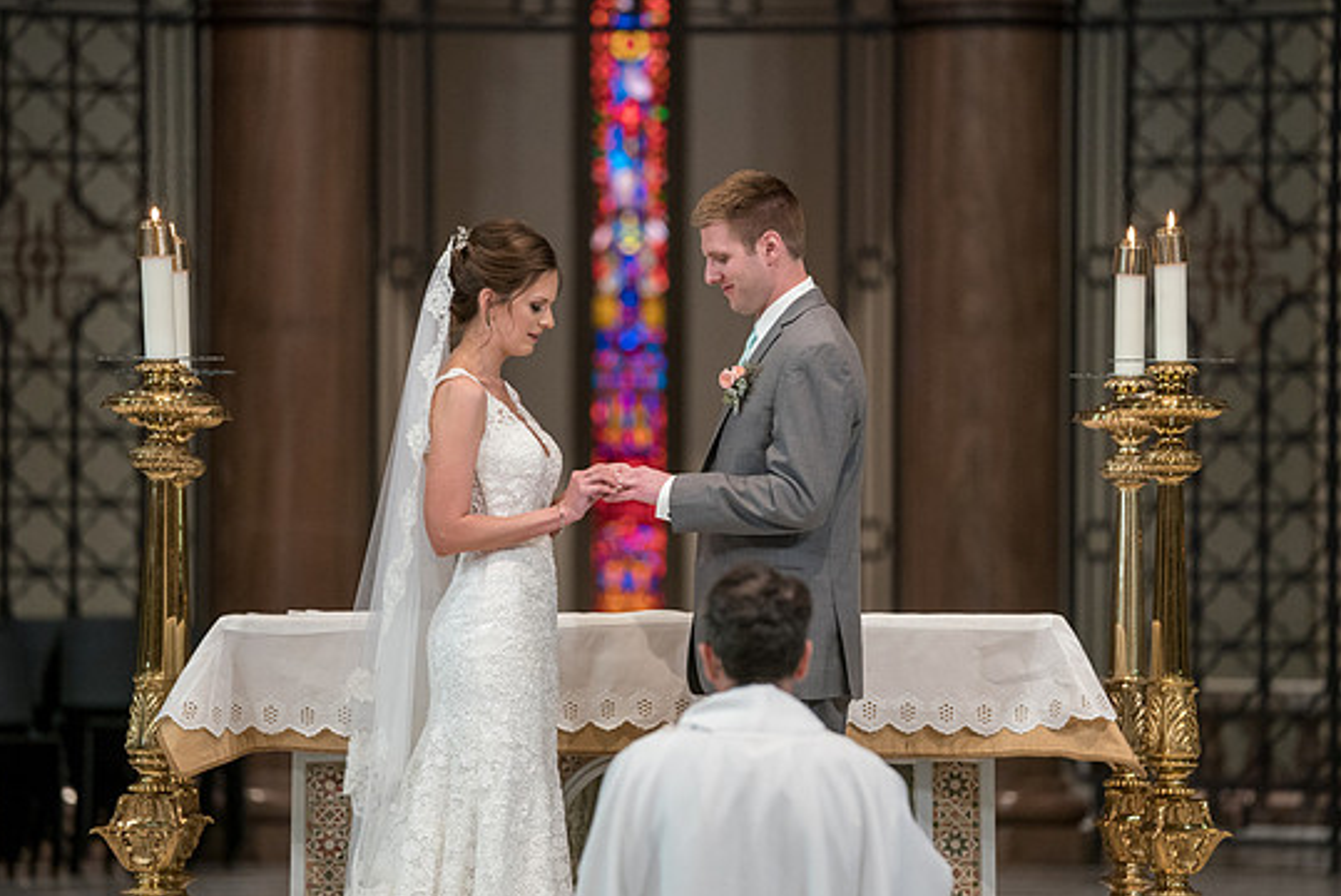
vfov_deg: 6.0
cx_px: 636
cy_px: 452
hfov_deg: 8.9
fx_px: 8609
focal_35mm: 231
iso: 2000
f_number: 2.8
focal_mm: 200
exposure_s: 1/200
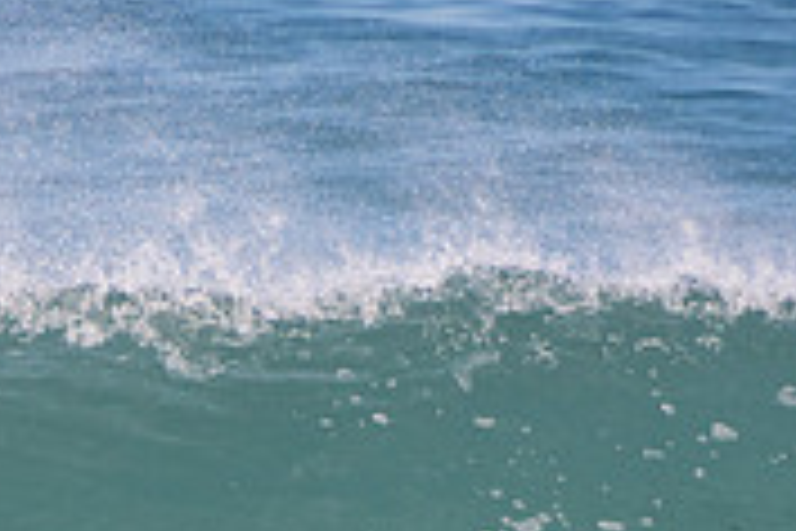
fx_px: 43489
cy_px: 740
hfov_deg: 1.0
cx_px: 81
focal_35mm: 1967
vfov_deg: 0.7
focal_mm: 400
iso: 280
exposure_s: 1/1250
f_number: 5.6
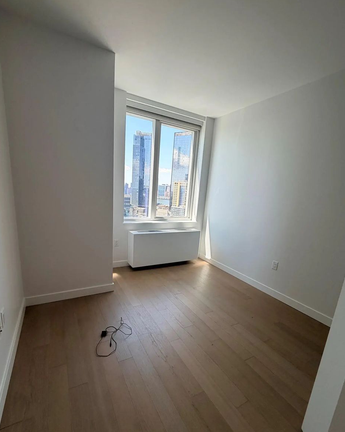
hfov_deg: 80.4
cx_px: 167
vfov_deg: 92.8
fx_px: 204
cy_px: 237
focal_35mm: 16
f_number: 2.2
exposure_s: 1/120
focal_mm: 2.22
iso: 80
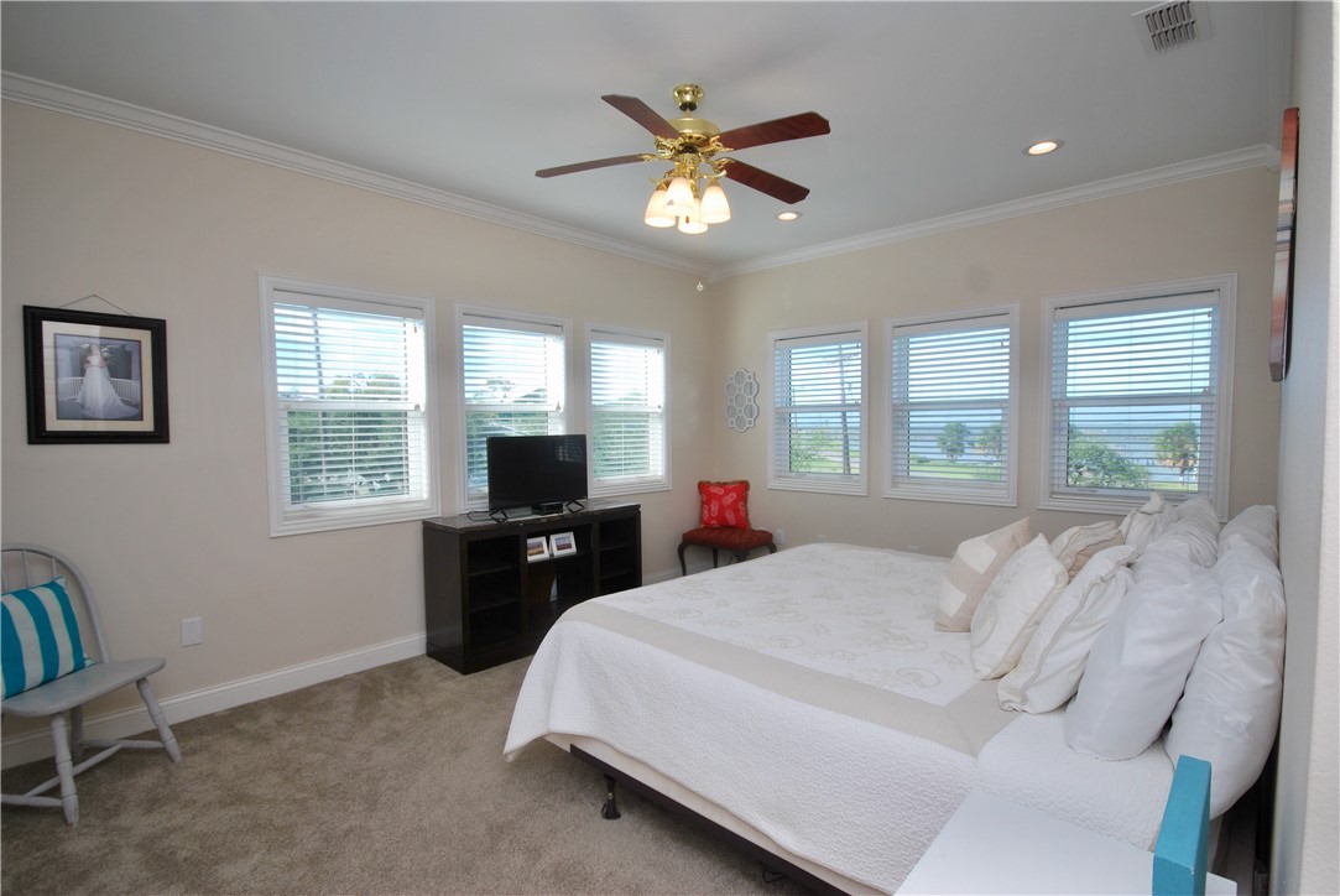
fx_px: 643
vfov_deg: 69.8
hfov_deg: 92.4
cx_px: 670
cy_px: 448
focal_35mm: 17
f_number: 5.6
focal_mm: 11.5
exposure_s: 1/125
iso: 125
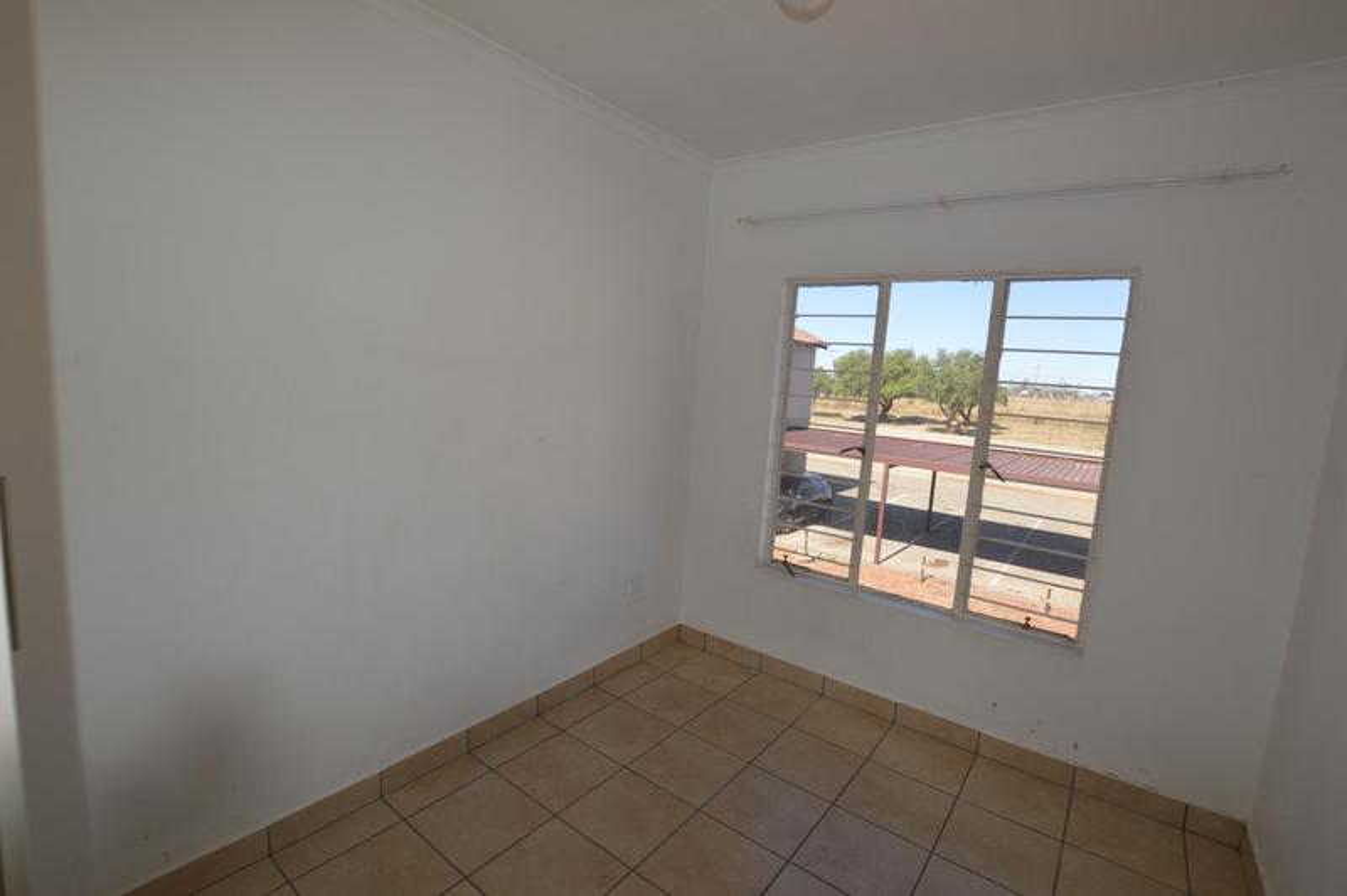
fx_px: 561
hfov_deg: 100.4
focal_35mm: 15
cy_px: 448
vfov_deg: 77.2
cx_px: 674
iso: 100
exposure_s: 1/200
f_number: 5.6
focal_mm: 10
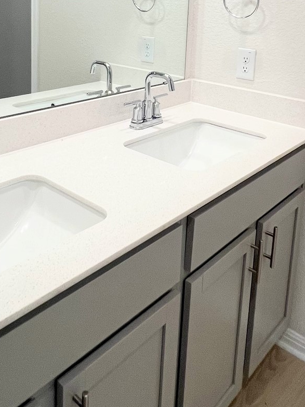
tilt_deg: -8.0
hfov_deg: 41.7
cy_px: 62
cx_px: 134
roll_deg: -2.5
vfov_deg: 49.6
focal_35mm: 34
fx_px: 400
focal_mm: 1.57
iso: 125
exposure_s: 1/120
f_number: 1.8
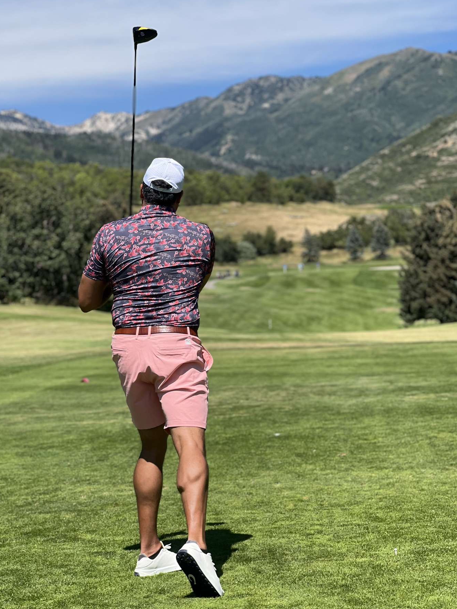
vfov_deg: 25.0
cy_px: 305
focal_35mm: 78
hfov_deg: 18.9
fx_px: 1373
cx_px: 230
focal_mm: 9
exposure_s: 1/637
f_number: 2.8
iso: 32
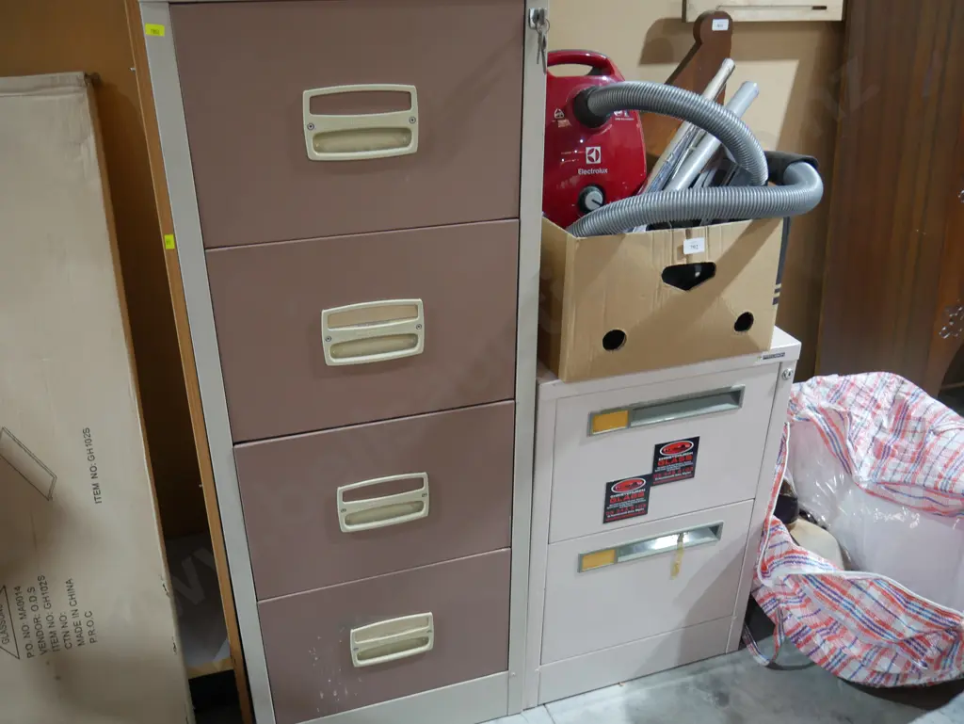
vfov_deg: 44.2
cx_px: 482
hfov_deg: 56.8
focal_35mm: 32
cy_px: 362
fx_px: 892
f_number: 3.6
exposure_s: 1/60
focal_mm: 16
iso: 640
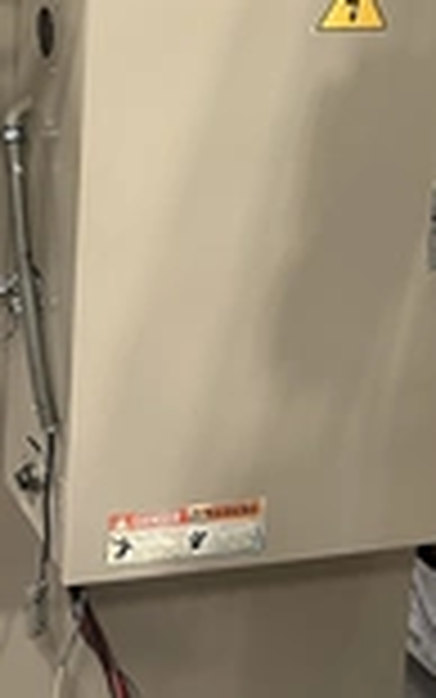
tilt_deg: -16.4
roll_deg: -1.5
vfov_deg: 28.5
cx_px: -81
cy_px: 162
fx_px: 1349
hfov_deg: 17.5
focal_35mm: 71
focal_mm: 5.7
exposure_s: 1/60
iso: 500
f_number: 1.5
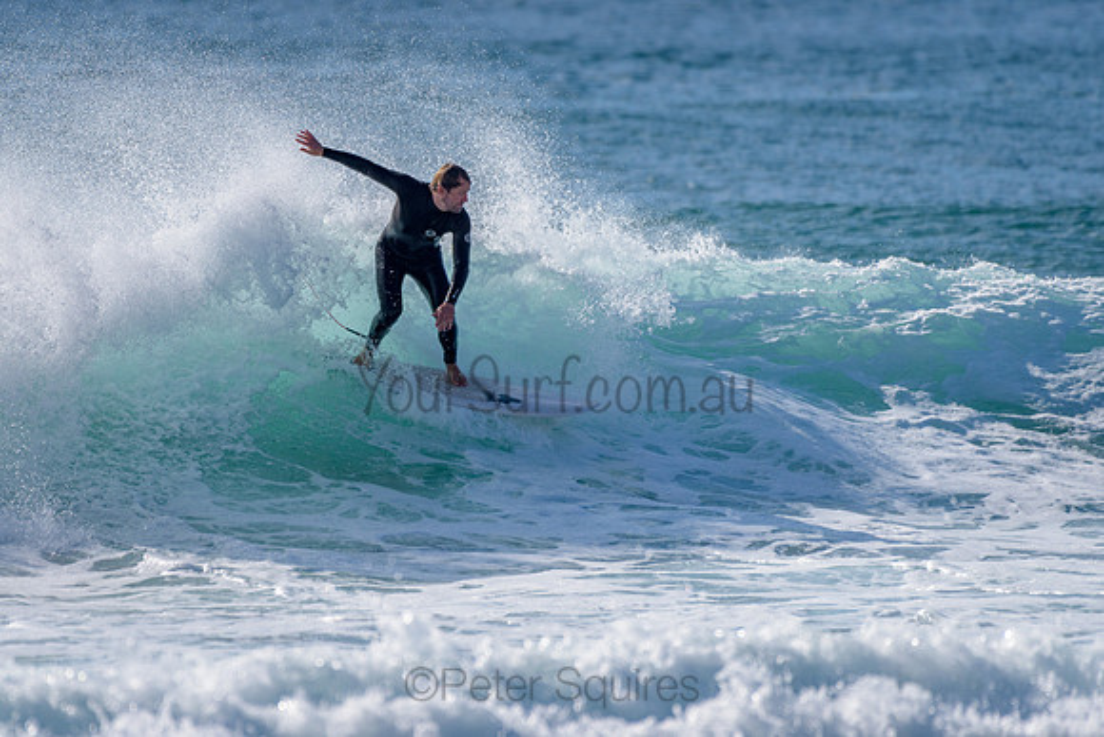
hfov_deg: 3.4
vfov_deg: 2.2
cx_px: 457
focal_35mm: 613
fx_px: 18797
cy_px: 314
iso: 180
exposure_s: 1/3200
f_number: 5.6
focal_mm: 500
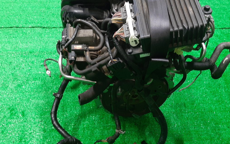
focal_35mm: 39
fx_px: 244
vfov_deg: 31.9
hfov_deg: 50.1
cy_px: 114
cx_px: 138
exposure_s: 1/50
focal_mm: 3.93
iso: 203
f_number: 1.7
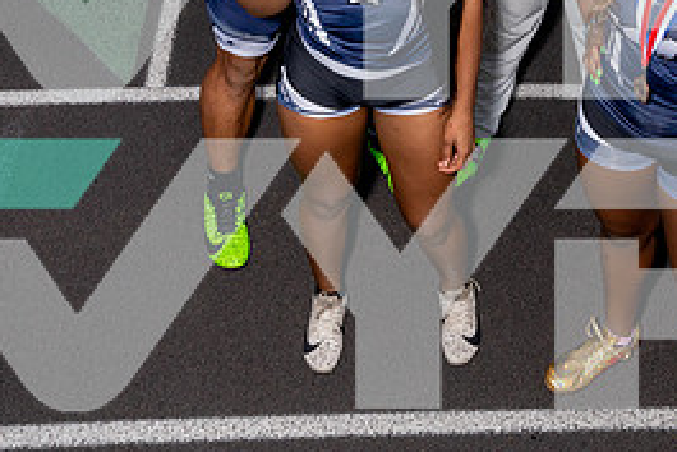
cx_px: 513
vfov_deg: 18.8
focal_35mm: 70
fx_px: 1317
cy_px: -34
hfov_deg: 28.4
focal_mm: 32
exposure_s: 1/200
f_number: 9
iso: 400
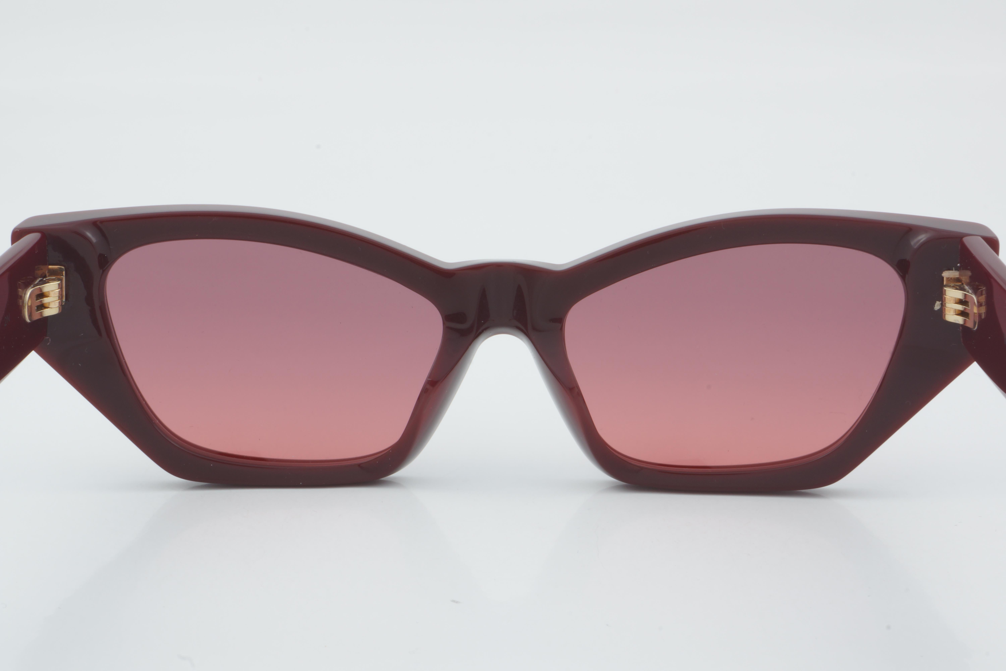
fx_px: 2096
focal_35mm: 75
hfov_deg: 27.0
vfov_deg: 18.2
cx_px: 503
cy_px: 336
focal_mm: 50
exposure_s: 1/3
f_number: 32
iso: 100
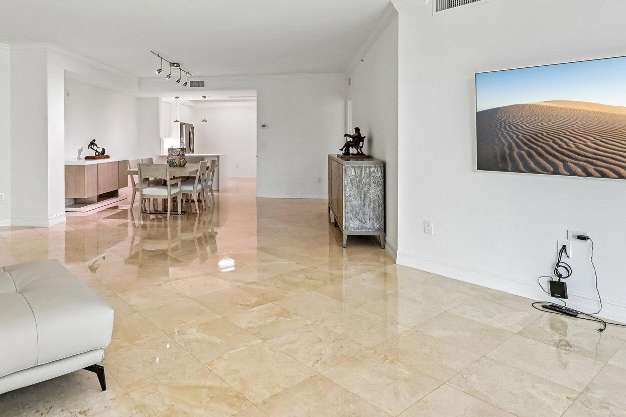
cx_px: 236
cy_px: 143
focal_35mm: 23
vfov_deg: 54.1
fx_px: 400
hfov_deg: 74.8
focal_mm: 14
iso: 2500
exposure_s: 1/320
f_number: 8
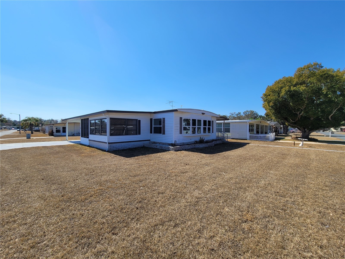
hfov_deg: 106.2
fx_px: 130
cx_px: 172
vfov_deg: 89.9
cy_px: 130
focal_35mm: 13
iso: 50
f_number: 2.2
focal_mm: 2.2
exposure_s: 1/2027
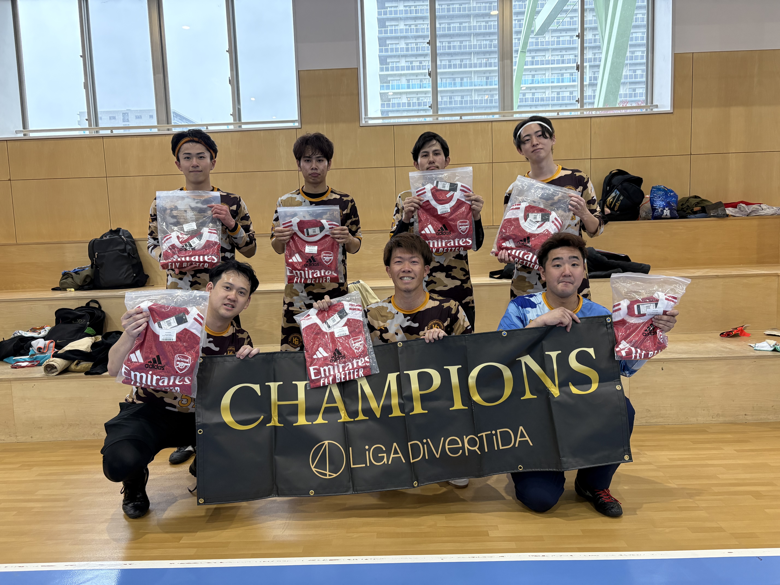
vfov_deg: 53.1
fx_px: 586
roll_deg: +1.0
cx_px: 390
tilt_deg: -6.5
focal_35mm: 26
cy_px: 292
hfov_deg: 67.3
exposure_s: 1/100
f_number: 1.6
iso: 250
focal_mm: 5.96
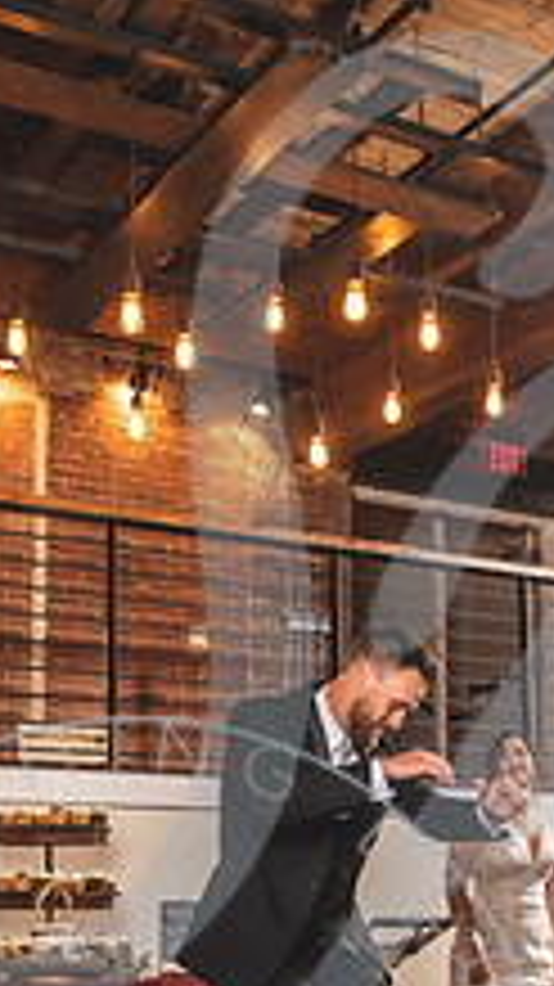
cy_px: 792
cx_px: 338
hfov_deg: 21.4
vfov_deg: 36.0
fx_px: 1464
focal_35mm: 56
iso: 400
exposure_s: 1/160
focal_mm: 26
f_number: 2.8
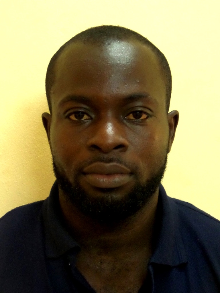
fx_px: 661
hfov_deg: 18.9
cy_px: 146
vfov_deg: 25.0
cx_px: 110
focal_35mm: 78
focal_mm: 13.9
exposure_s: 1/15
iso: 800
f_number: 3.8
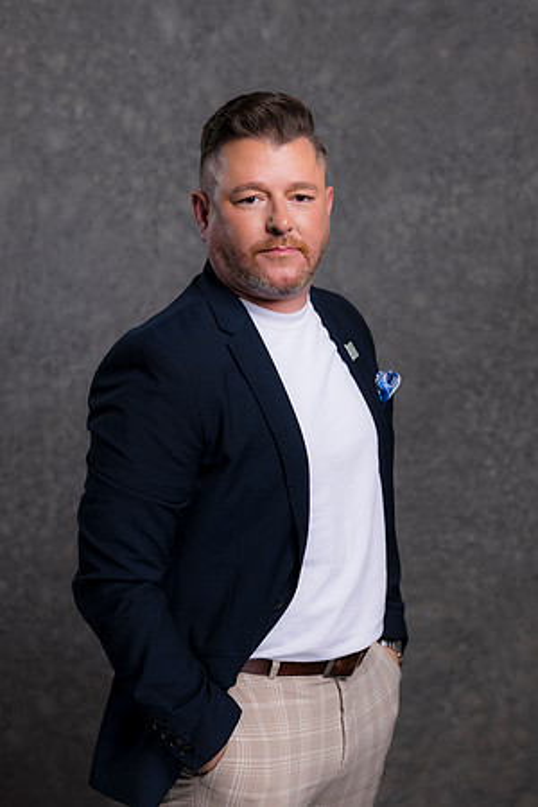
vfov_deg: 23.9
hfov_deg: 16.1
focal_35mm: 85
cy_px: 404
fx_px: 1905
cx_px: 269
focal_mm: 85
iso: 100
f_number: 5
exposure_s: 1/200
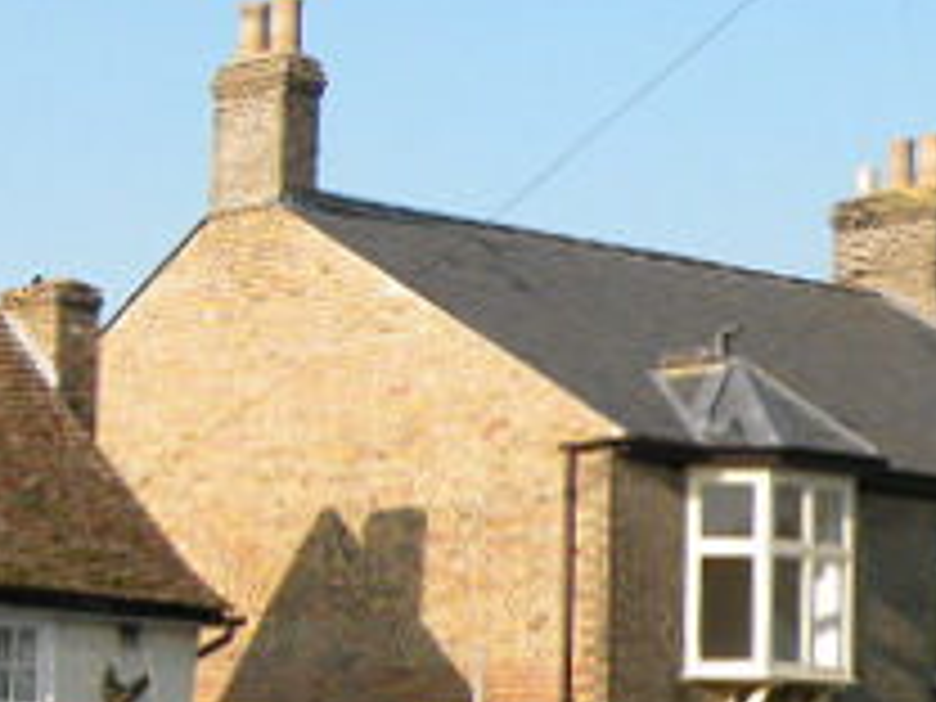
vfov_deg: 11.5
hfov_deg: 14.5
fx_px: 3488
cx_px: -378
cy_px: 513
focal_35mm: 129
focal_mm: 7.4
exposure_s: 1/172
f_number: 5.6
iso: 64
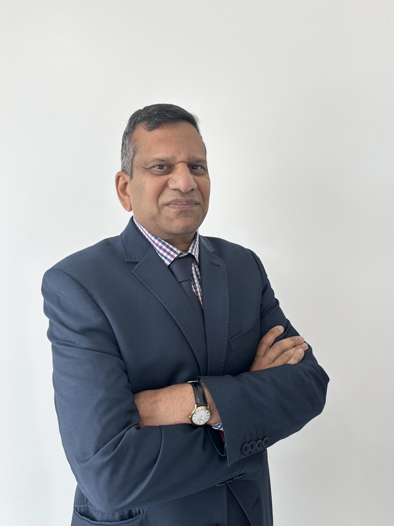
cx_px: 197
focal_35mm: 24
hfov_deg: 56.8
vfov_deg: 71.6
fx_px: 364
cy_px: 263
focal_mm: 6.86
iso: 64
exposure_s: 1/100
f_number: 1.78
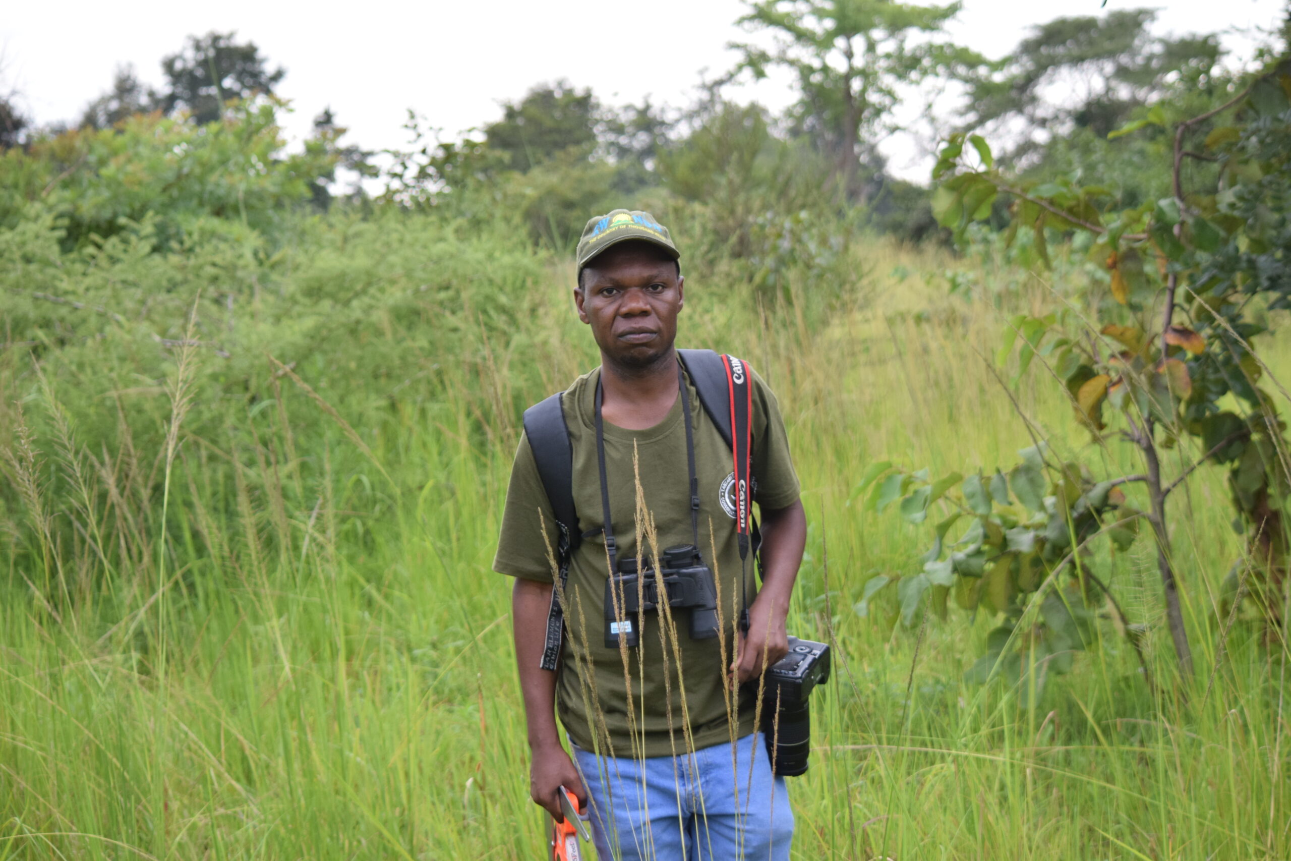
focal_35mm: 82
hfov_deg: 24.6
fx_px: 2958
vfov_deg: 16.6
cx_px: 646
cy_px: 430
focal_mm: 55
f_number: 4.5
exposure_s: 1/60
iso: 500
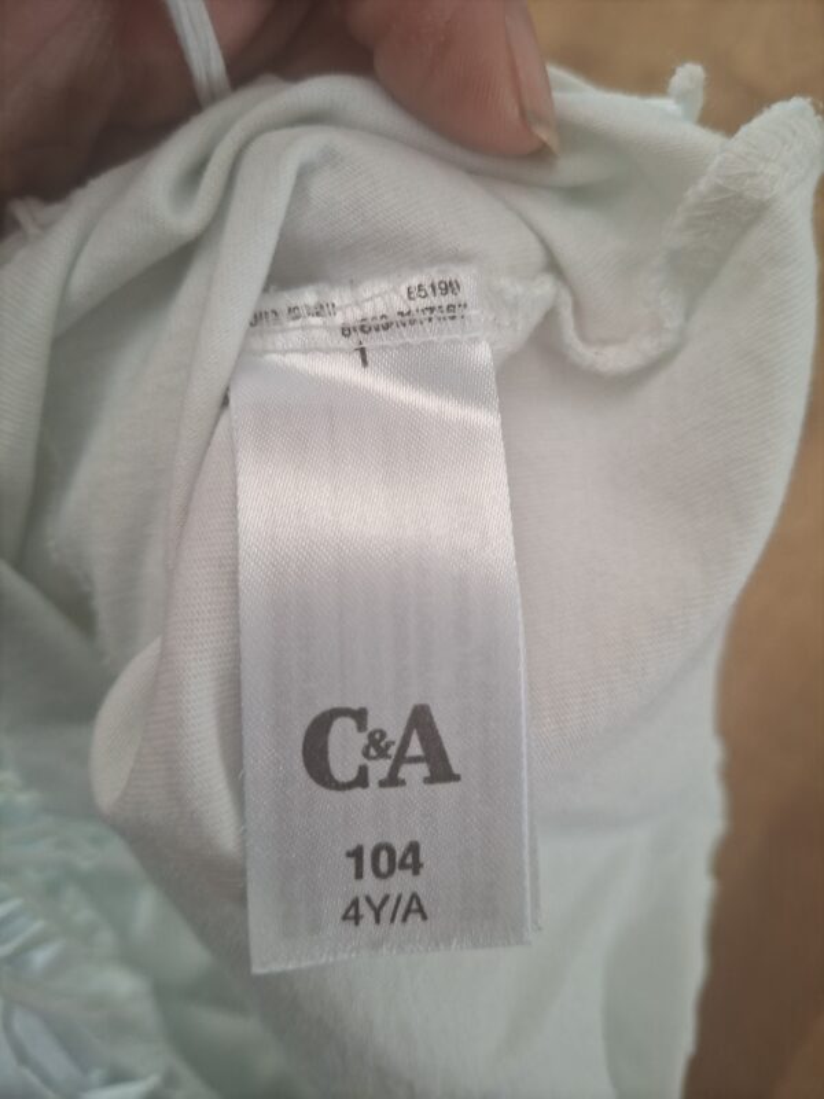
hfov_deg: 58.9
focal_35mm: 23
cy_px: 550
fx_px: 730
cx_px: 412
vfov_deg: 73.9
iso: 320
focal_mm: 5.54
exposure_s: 1/50
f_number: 1.8
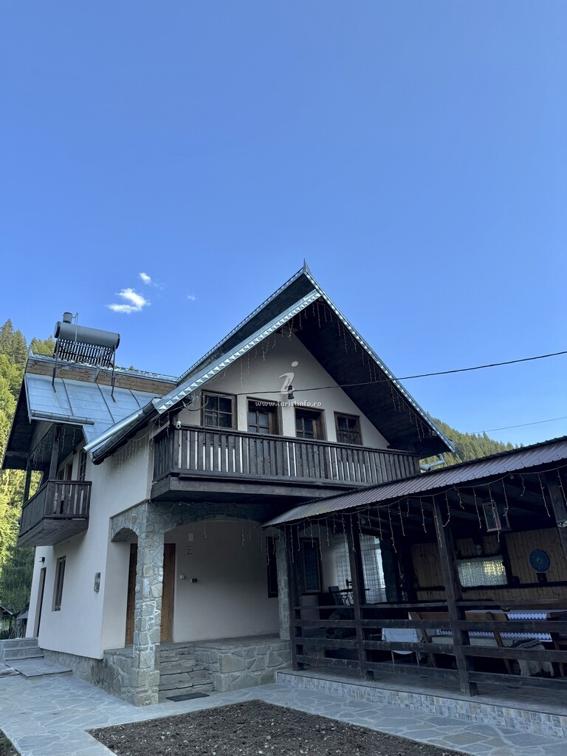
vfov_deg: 71.6
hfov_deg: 56.8
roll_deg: +2.2
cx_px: 284
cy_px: 378
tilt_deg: +22.4
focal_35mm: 24
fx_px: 524
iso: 80
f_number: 1.78
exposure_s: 1/1585
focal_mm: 6.76
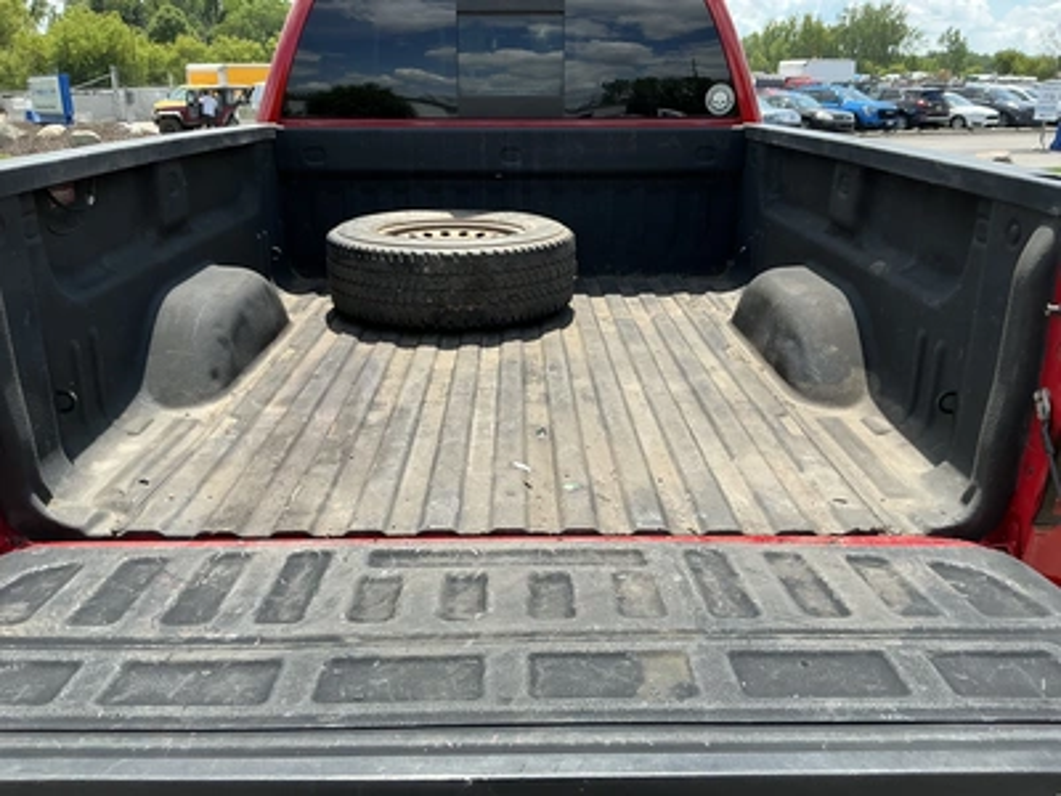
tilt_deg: -15.6
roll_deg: +0.9
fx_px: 858
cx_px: 530
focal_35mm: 28
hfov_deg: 63.4
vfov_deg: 49.7
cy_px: 398
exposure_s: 1/997
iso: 25
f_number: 1.8
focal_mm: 3
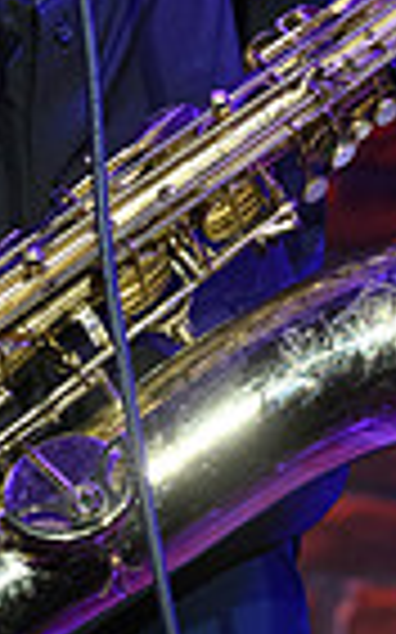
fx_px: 10993
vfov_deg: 3.3
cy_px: -288
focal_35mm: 636
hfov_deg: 2.1
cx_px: 274
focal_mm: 195
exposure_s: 1/60
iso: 5000
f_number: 8
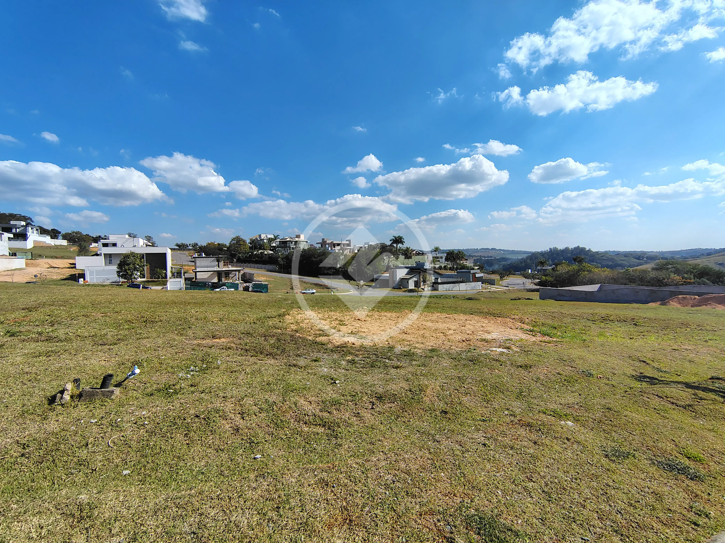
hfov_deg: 94.5
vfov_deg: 78.1
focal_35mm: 16
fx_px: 335
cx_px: 362
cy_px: 272
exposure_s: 1/1547
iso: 100
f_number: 2.2
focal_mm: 2.13
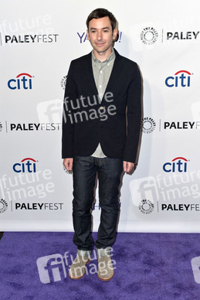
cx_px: 99
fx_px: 275
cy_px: 149
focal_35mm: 33
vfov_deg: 57.2
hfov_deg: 40.0
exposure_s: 1/400
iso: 500
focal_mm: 32
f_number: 4
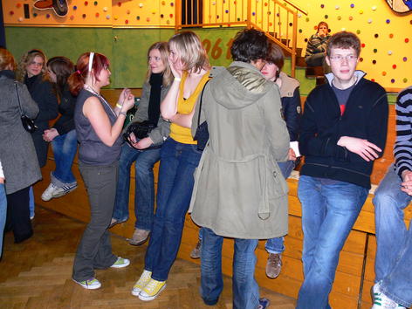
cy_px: 154
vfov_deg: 40.7
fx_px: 417
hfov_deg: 52.6
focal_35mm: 35
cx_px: 206
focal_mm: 7.4
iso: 125
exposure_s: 1/30
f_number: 2.8
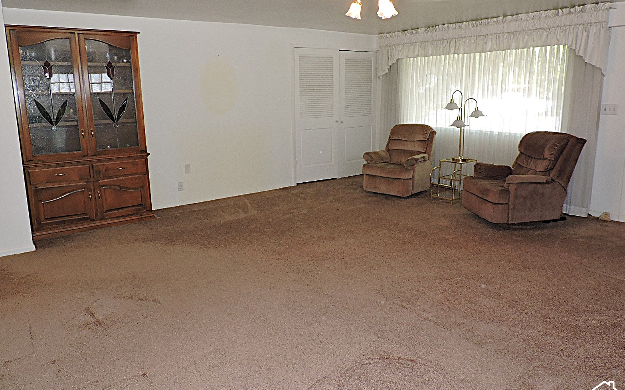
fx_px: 443
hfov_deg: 70.4
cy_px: 179
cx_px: 311
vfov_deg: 47.5
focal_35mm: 26
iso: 200
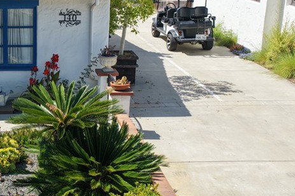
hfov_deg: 30.1
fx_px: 508
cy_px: 93
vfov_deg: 21.9
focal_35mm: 62
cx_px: -1
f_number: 2.8
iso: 100
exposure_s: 1/640
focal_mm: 14.45
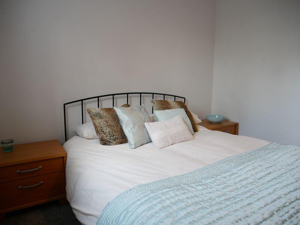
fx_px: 208
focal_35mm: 24
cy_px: 112
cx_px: 150
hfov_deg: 71.6
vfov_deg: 56.8
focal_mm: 12
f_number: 3.5
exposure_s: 1/60
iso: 640
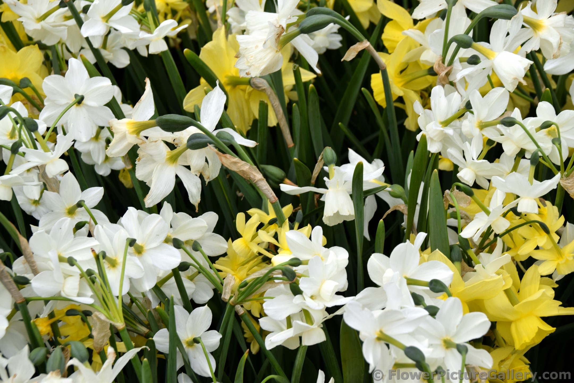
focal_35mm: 112
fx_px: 1794
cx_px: 287
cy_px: 192
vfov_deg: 12.2
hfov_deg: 18.2
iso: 200
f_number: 10
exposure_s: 1/400
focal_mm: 75
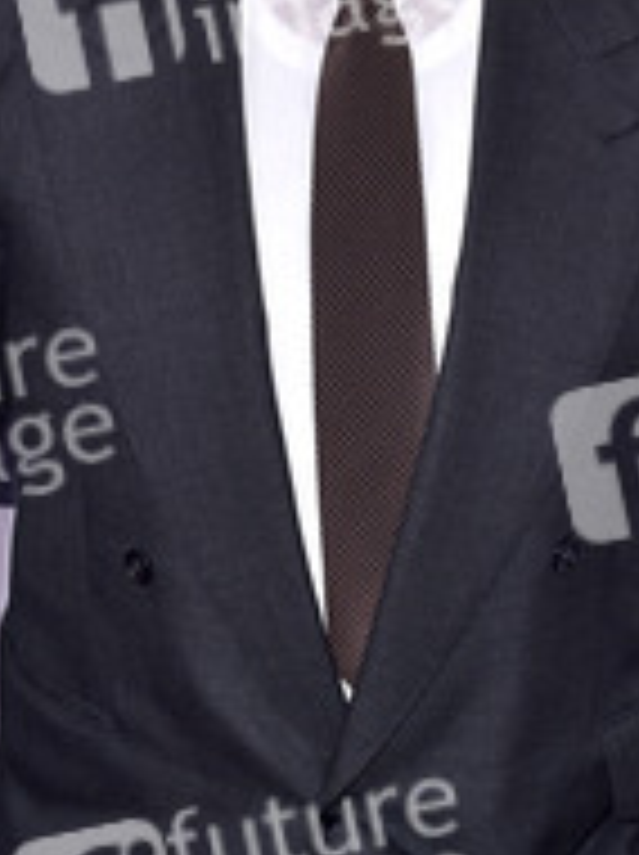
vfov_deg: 13.9
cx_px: 376
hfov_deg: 10.4
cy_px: 212
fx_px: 3503
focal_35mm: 142
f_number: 6.3
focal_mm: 70
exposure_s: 1/320
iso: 500
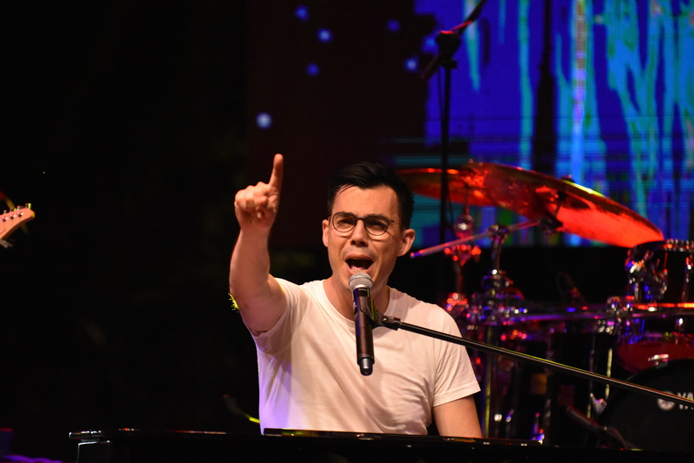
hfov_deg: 6.9
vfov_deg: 4.6
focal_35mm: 300
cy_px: 232
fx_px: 5783
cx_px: 347
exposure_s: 1/640
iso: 5000
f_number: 2.8
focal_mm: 200
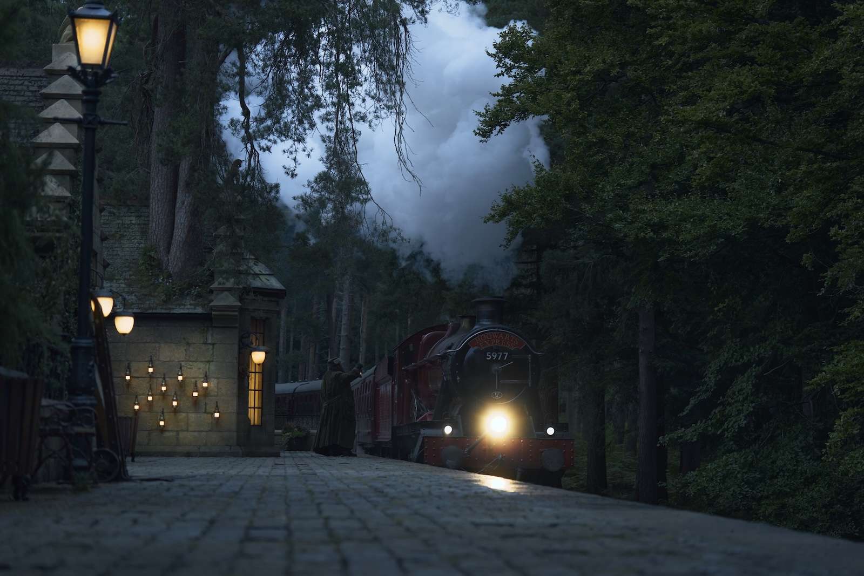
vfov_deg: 18.0
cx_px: 432
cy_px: 288
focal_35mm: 76
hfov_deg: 26.6
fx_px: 1824
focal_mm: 76
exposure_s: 1/1250
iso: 800
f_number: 2.8
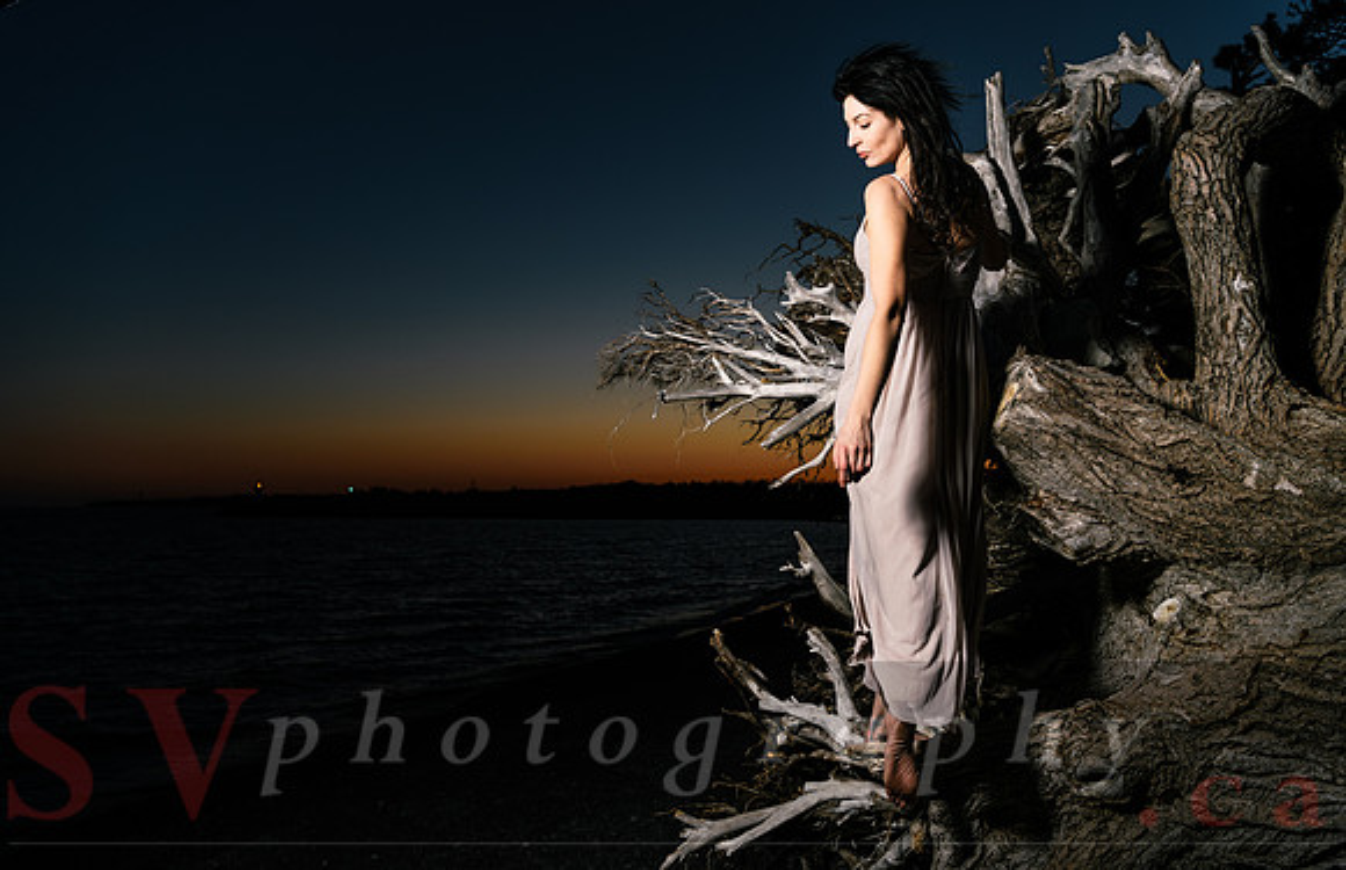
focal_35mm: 35
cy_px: 427
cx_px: 673
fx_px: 1282
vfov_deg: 37.5
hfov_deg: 55.4
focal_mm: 34
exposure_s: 1/125
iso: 100
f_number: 4
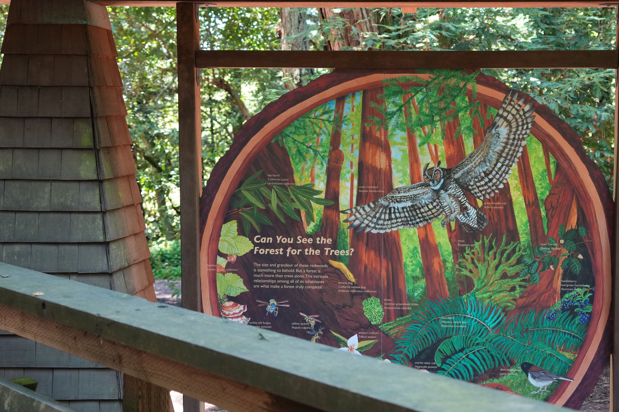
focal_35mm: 69
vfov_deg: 19.7
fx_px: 1186
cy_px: 232
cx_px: 404
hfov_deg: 29.1
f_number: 4.5
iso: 1250
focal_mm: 50
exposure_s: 1/60
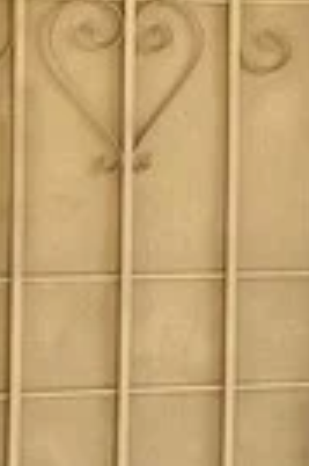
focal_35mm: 191
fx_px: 2465
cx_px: 576
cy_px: 70
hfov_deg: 7.0
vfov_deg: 10.7
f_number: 1.78
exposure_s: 1/1009
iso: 80
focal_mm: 6.86
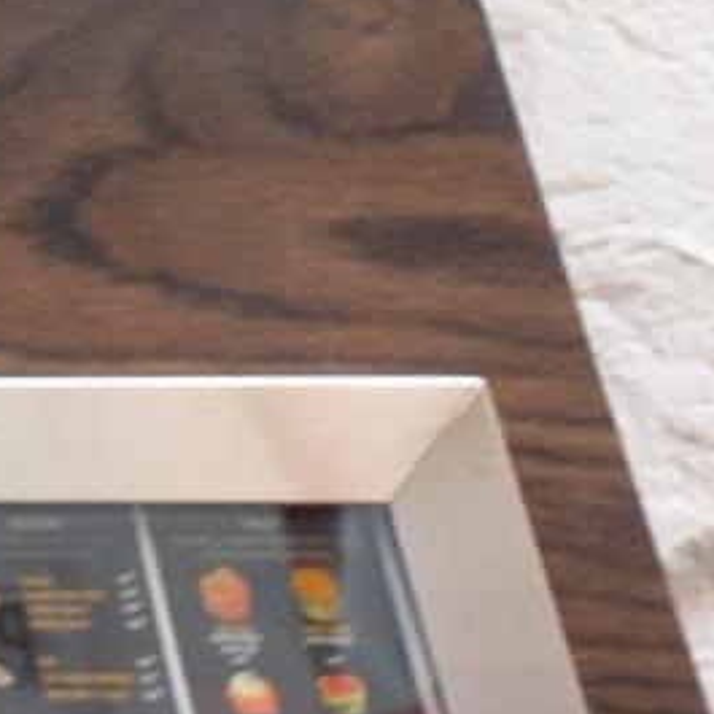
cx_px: -1978
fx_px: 3990
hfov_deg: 7.6
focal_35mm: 171
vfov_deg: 9.0
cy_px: -1091
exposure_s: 1/60
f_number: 2
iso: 42
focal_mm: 4.6
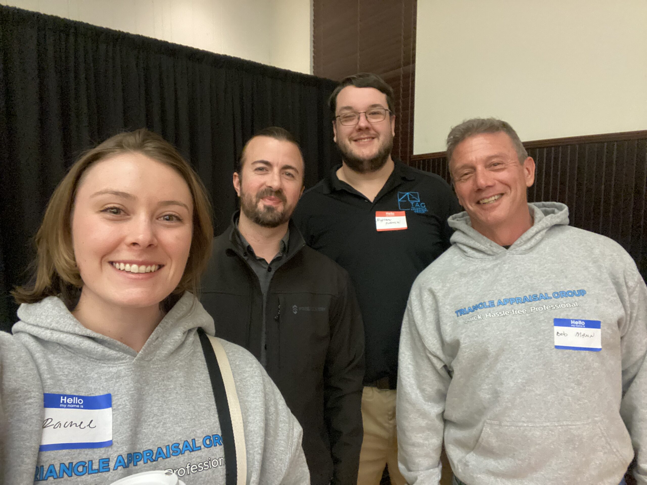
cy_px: 242
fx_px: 430
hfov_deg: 73.9
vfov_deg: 58.9
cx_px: 324
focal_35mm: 23
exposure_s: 1/30
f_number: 2.2
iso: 800
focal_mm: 2.71
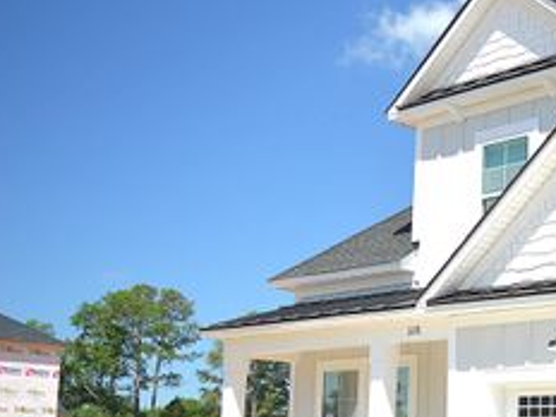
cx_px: 587
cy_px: 314
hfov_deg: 28.7
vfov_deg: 23.4
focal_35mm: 62
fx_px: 996
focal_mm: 20
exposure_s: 1/500
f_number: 3.8
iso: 100
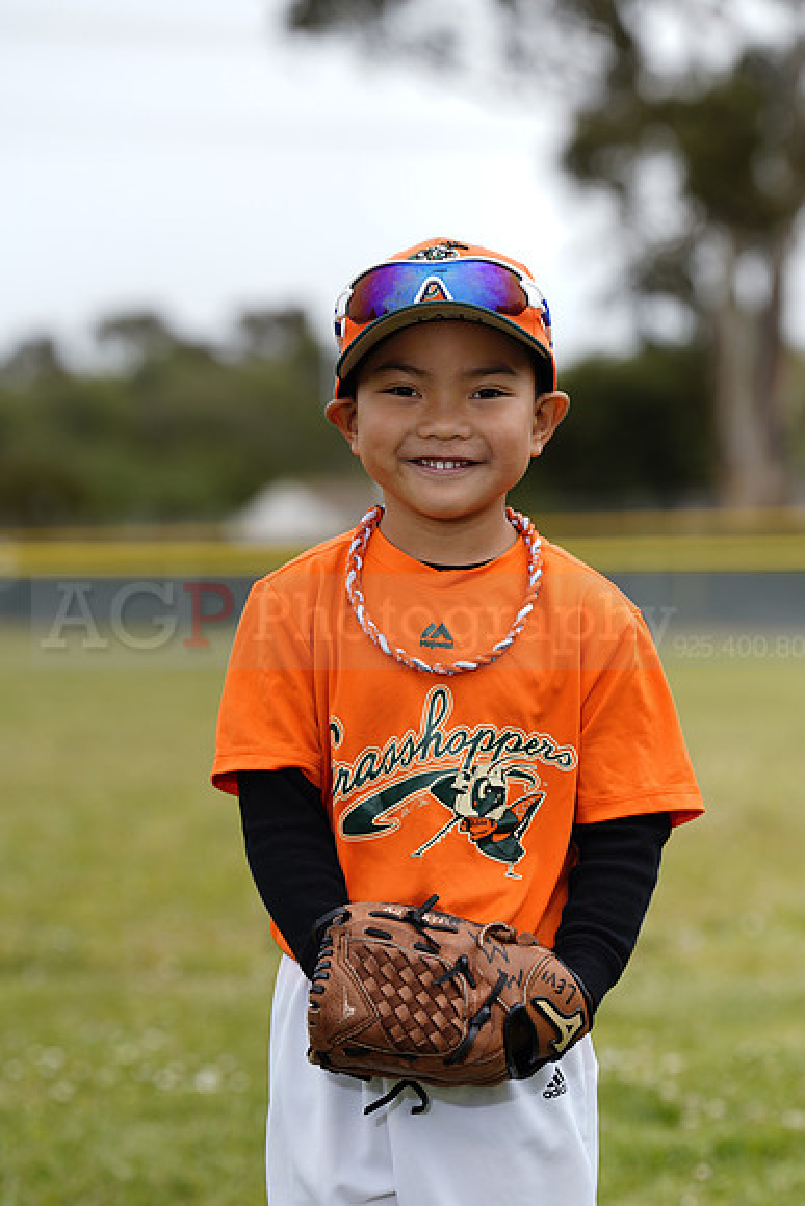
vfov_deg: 12.3
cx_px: 402
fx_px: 5598
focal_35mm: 167
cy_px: 603
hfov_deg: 8.2
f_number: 5.6
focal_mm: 167
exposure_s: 1/250
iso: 50
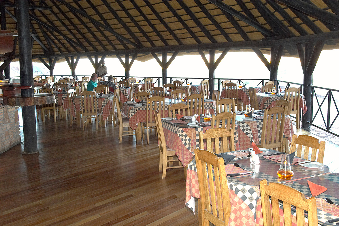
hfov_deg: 49.6
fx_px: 367
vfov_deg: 34.2
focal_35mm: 39
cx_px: 170
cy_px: 113
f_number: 5.6
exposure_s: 1/30
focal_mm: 26
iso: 400
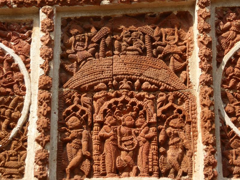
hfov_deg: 12.4
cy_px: 90
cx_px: 120
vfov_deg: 9.3
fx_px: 1102
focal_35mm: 159
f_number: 5.4
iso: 80
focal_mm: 25.6
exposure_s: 1/160
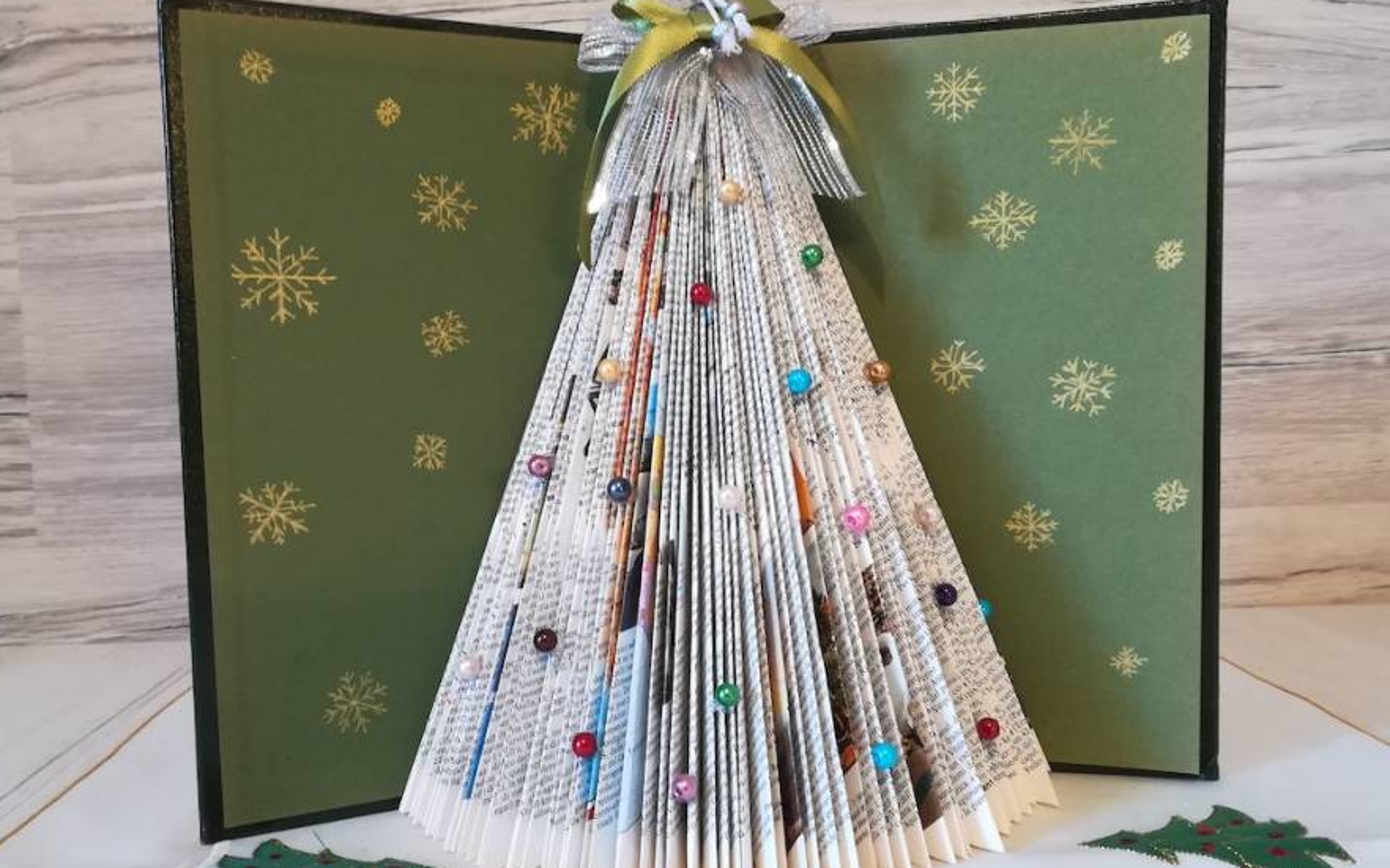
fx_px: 1212
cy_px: 462
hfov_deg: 59.6
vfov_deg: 39.4
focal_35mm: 32
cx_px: 660
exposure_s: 1/33.3
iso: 250
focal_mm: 3.83
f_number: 2.2
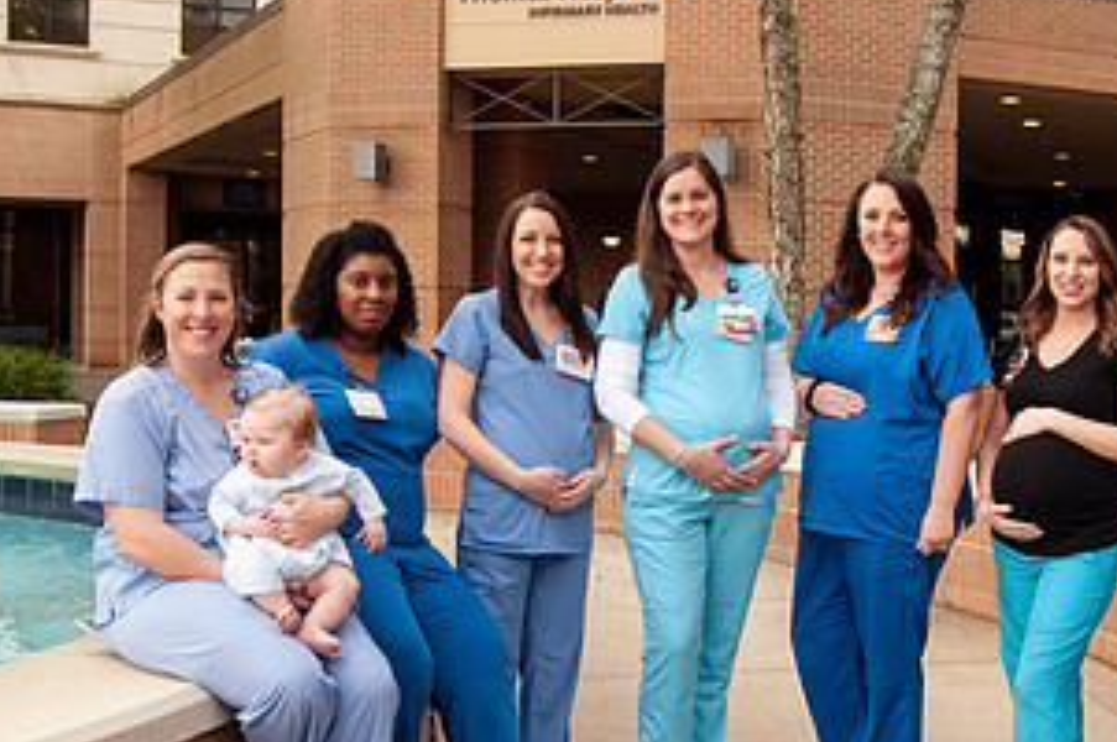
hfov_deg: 37.4
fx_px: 1612
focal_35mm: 52
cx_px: 824
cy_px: 421
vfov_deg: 25.9
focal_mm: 18
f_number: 9
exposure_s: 1/200
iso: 400
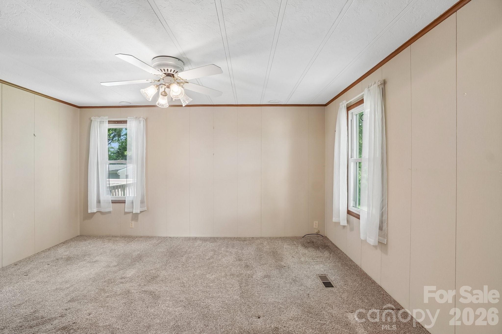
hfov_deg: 100.4
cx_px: 251
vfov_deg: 77.3
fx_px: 209
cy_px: 167
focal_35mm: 15
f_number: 8
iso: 400
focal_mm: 10
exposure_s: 1/13
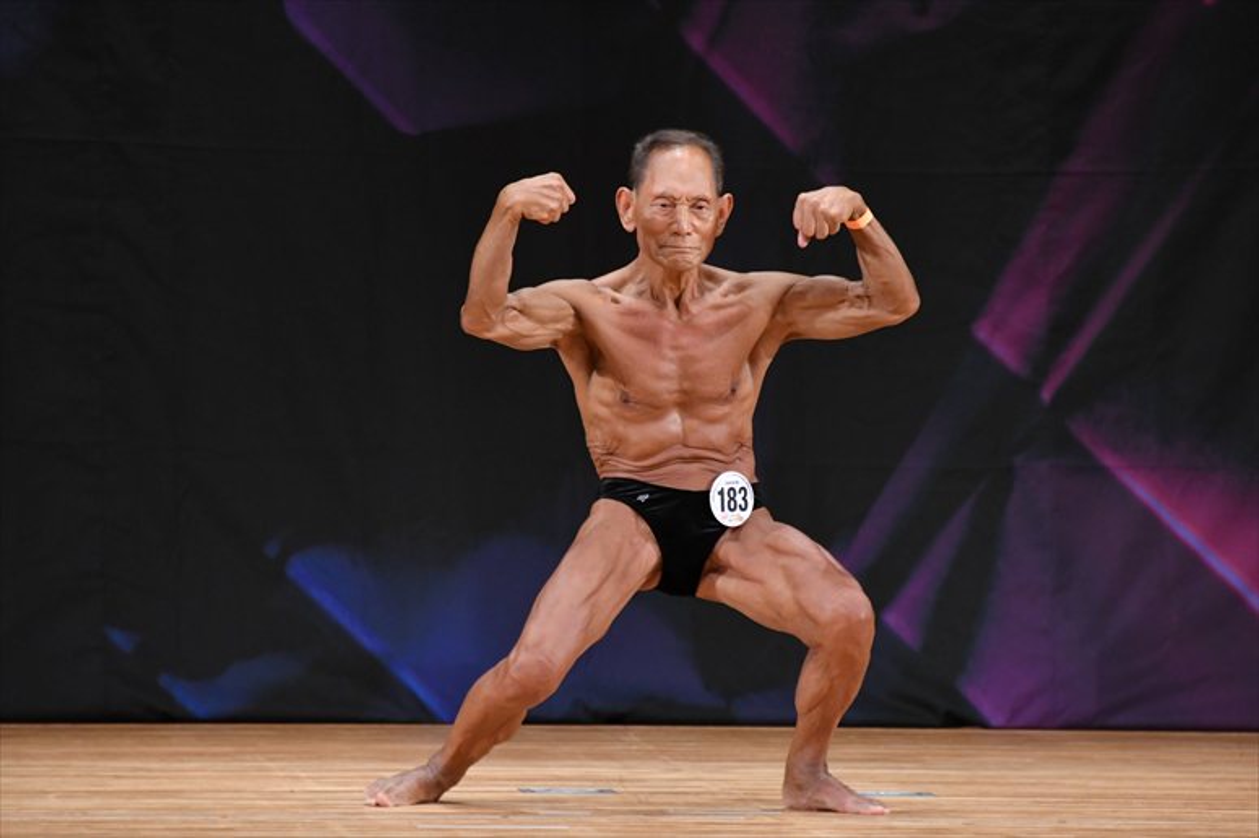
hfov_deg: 4.6
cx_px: 630
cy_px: 419
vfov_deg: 3.1
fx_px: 15730
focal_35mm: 450
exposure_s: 1/400
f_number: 5.6
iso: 2000
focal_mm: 300
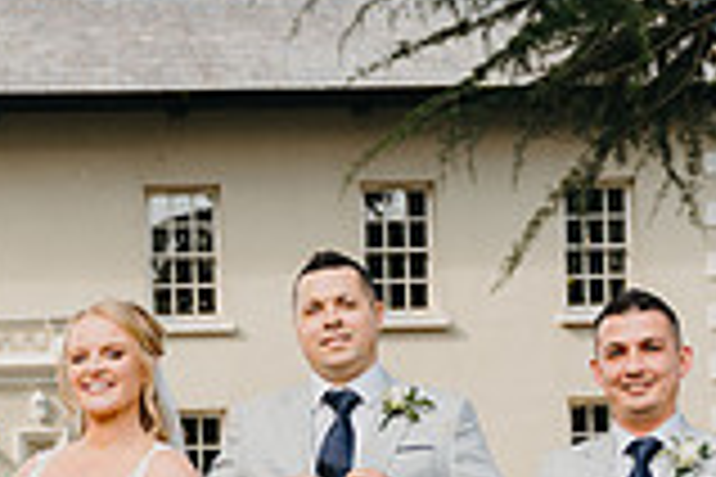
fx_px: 2029
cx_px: 270
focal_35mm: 102
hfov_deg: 20.0
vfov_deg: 13.1
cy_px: 565
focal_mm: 28
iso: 125
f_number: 2.8
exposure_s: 1/500
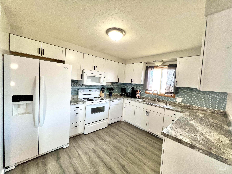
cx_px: 116
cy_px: 87
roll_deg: -4.0
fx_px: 87
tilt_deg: -4.0
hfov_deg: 106.2
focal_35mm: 13
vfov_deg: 89.9
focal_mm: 1.57
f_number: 1.8
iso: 250
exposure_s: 1/120
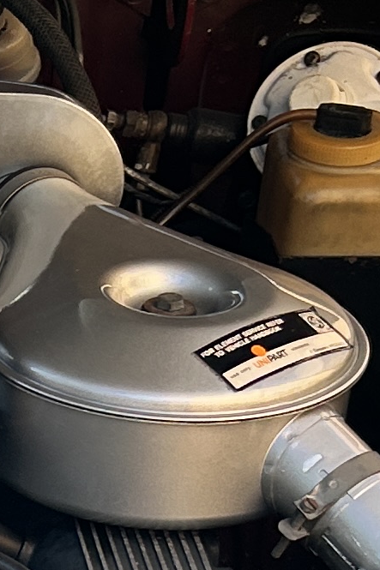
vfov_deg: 11.9
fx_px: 2598
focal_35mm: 164
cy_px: 871
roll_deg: -4.2
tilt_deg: -34.4
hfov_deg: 8.0
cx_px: -407
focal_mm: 5.7
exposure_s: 1/558
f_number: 1.5
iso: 50
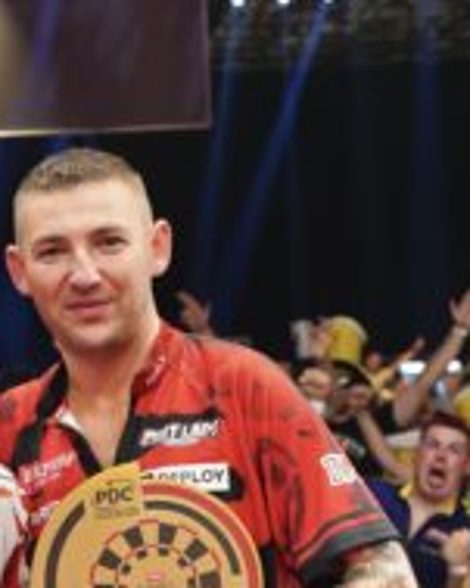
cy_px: 414
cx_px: 47
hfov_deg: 12.2
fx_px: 2175
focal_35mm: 125
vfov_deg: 15.4
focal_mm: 42
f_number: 4.5
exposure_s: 1/320
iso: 2500
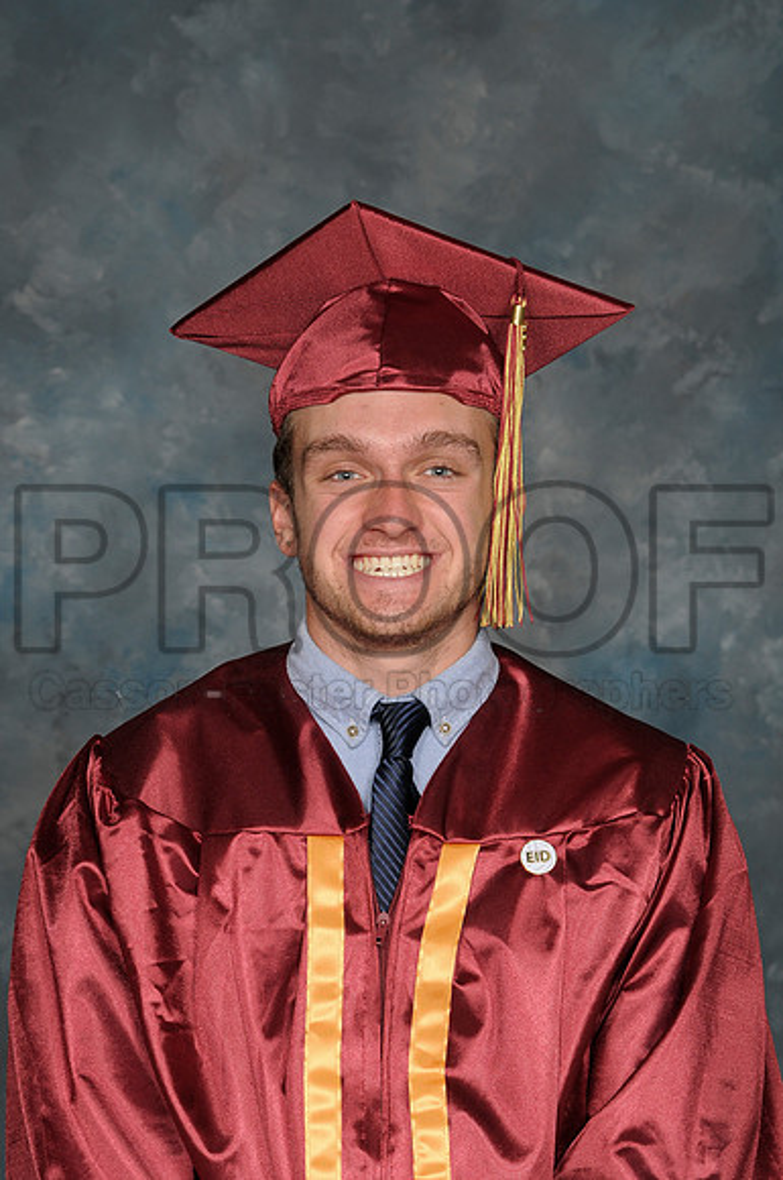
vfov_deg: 15.9
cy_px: 590
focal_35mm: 129
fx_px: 4221
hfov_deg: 10.6
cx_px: 392
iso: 250
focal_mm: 86
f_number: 9
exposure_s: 1/200
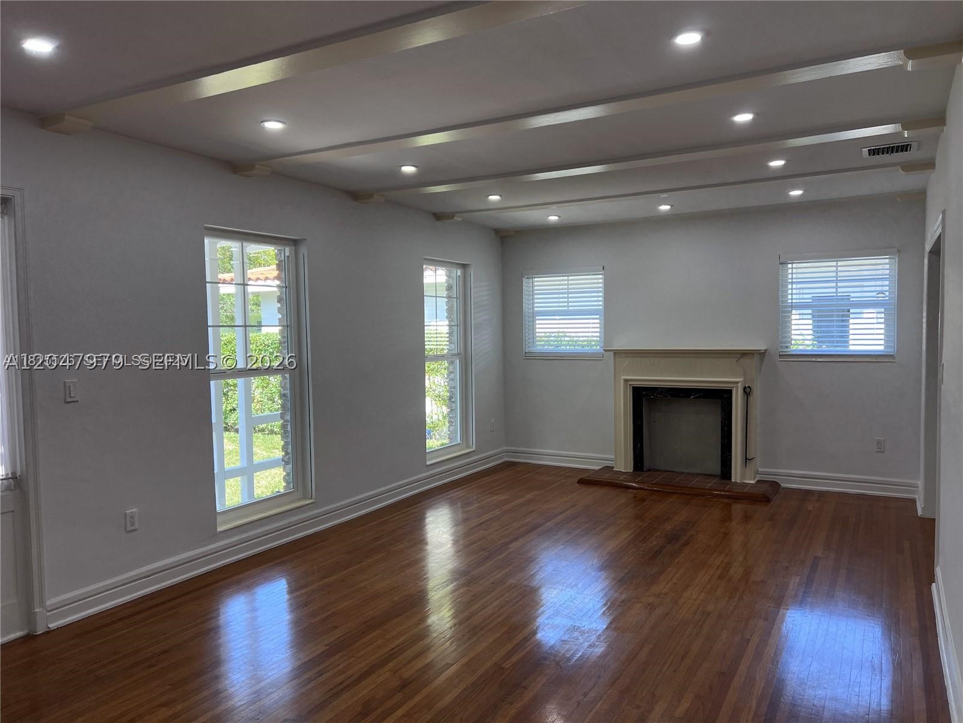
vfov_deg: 53.1
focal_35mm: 26
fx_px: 723
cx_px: 482
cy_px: 362
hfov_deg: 67.3
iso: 64
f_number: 1.5
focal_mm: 5.7
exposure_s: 1/160
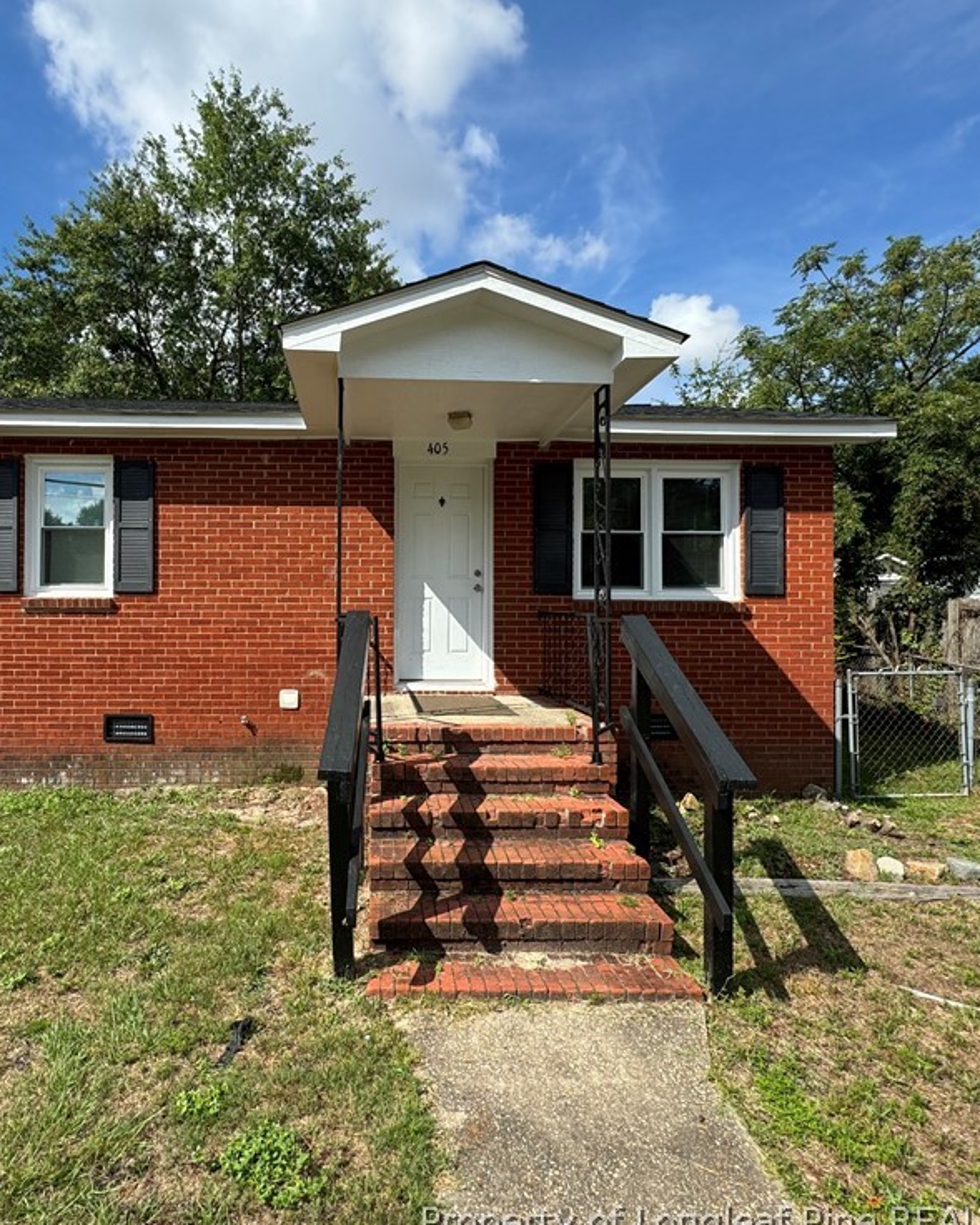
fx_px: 689
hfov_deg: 69.9
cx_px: 378
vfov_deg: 83.3
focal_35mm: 19
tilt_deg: +0.0
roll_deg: -0.8
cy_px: 609
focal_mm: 2.22
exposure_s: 1/1143
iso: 50
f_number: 2.2
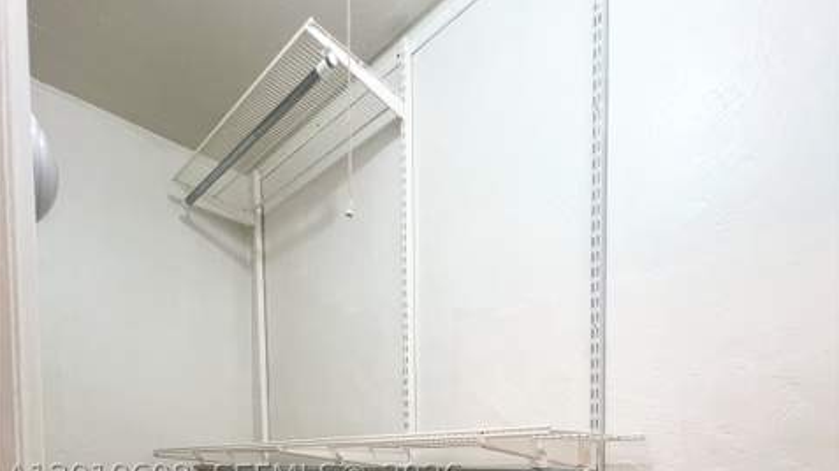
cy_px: 476
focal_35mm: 19
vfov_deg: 47.7
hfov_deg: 89.6
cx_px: 420
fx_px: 423
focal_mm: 1.57
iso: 125
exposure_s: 1/60
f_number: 1.8
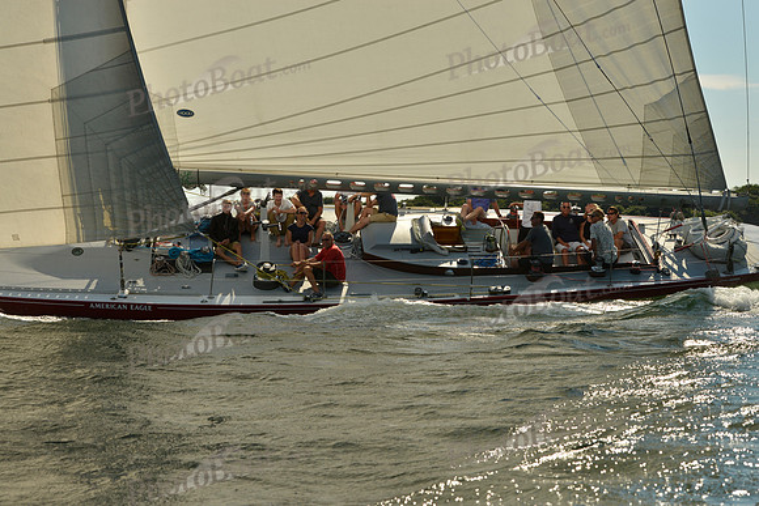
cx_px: 380
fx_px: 1476
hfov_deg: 28.8
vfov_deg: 19.5
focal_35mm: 70
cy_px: 253
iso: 280
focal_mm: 70
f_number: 11
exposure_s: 1/1000
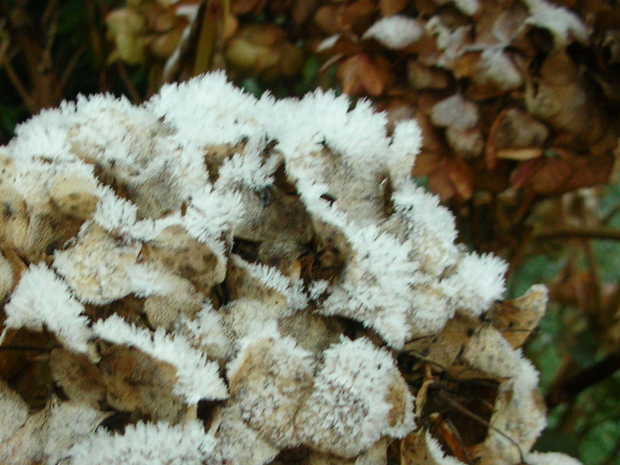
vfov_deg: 23.4
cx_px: 147
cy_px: 340
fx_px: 1110
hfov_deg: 30.6
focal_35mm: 62
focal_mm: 5.8
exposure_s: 1/45.5
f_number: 3
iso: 100
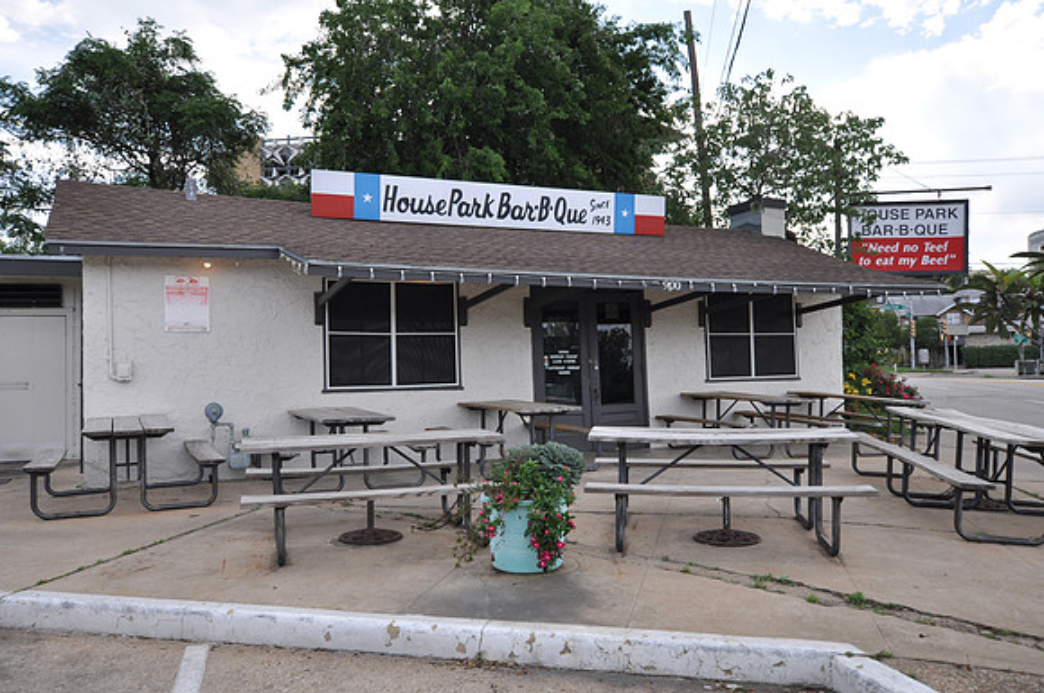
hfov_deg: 62.0
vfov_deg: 43.5
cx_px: 522
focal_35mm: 30
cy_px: 346
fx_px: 869
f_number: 8
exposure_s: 1/250
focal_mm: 20
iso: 200
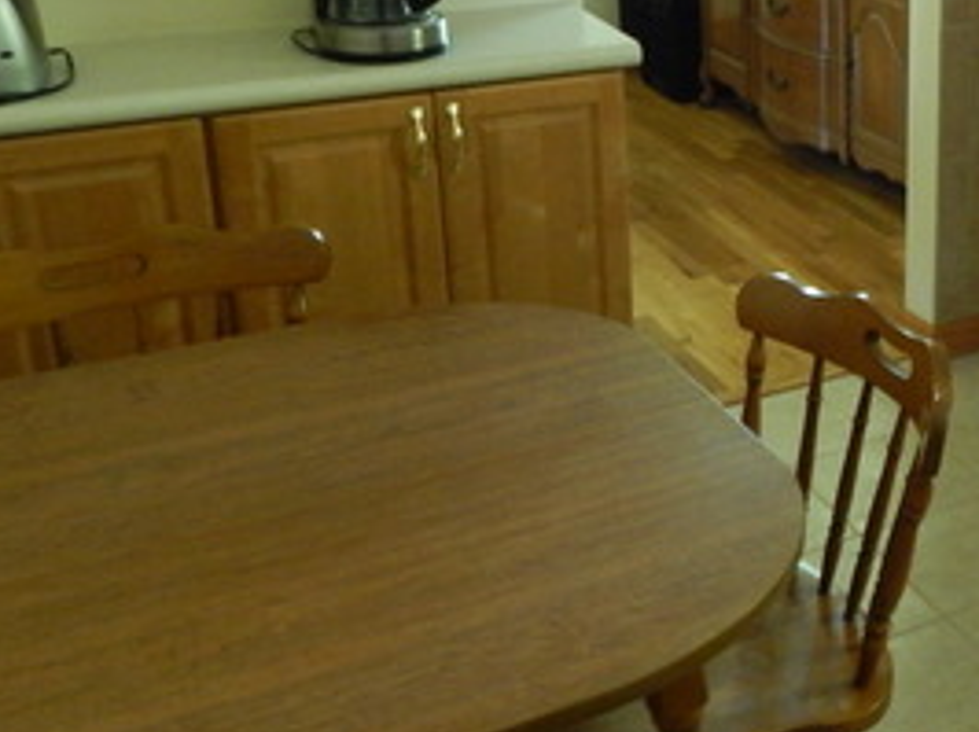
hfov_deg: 30.8
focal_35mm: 53
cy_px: 166
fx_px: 1498
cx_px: 1163
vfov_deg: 27.0
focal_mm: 4
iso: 400
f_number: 3
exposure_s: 1/10
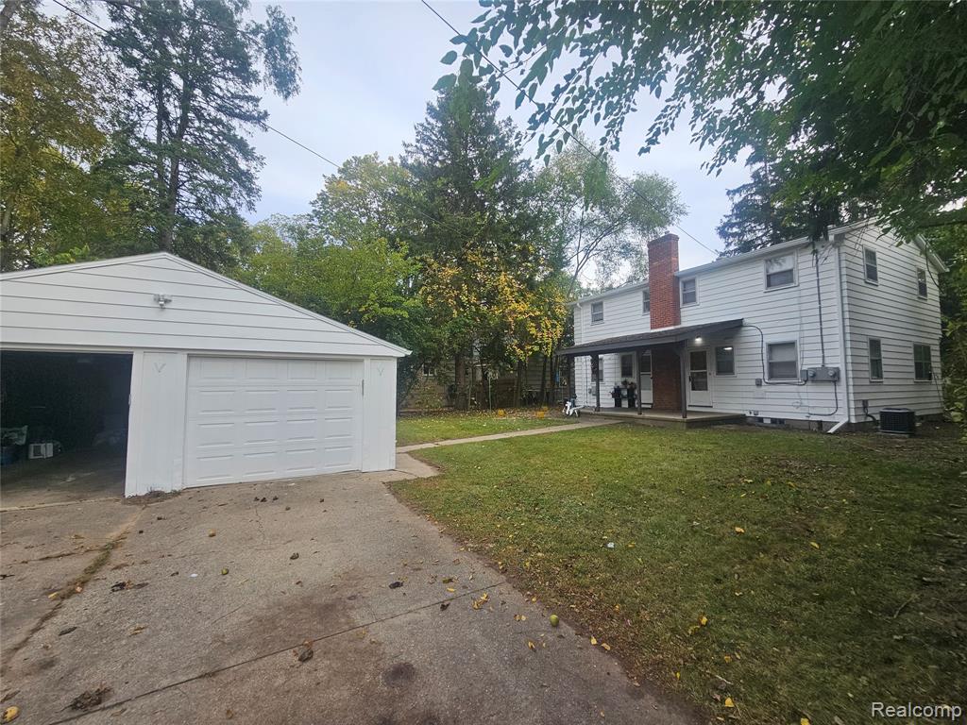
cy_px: 362
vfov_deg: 89.9
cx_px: 484
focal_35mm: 13
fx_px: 363
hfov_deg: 106.2
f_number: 2.2
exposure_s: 1/1000
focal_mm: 2.2
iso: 64
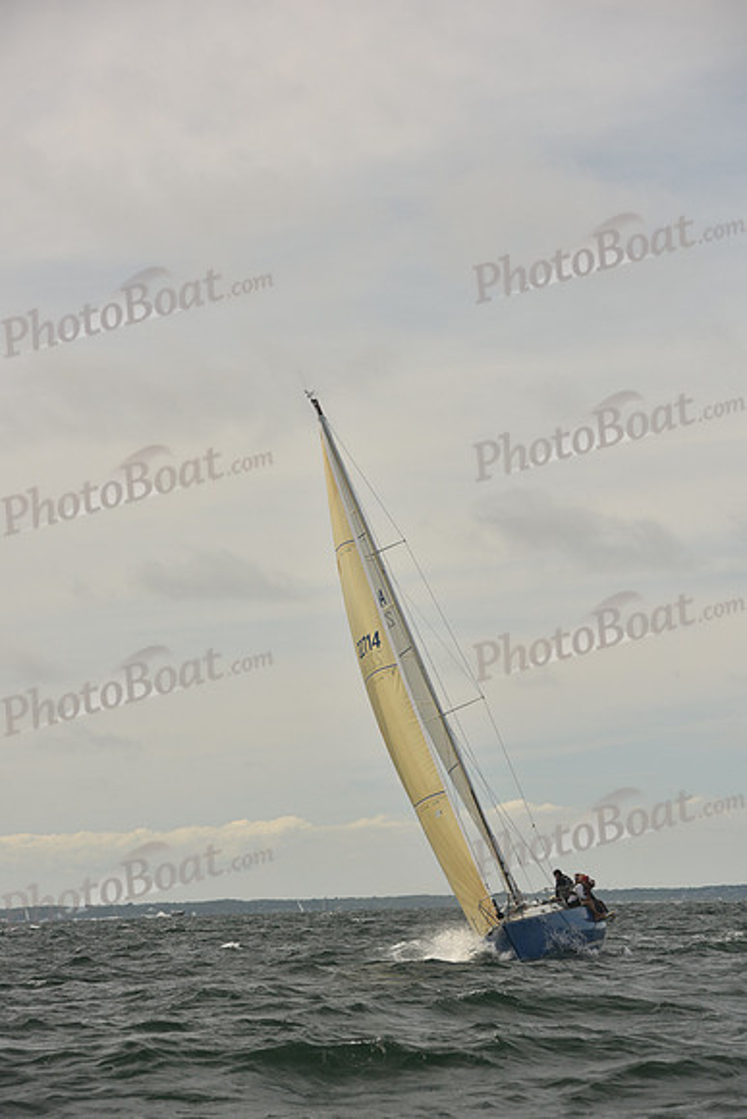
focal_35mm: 122
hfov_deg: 11.2
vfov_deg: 16.8
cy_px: 560
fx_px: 3795
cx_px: 374
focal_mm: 122
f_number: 7.1
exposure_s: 1/1000
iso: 320
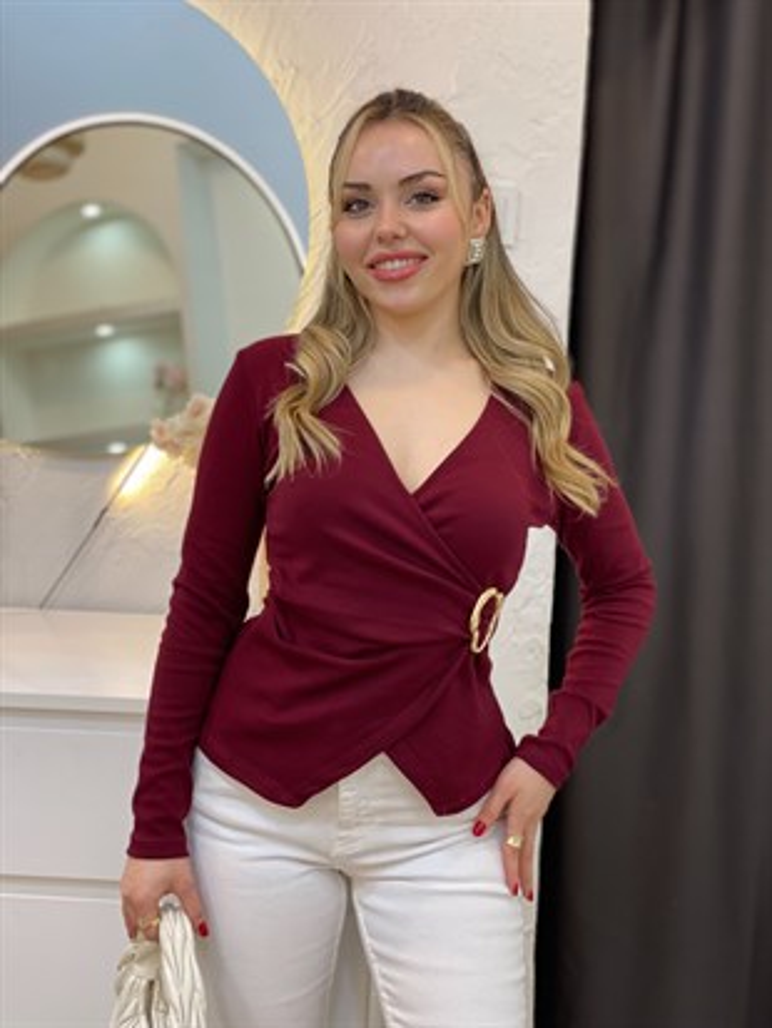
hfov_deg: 28.0
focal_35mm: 52
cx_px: 386
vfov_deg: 36.8
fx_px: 1545
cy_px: 514
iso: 100
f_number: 2
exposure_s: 1/100
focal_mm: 6
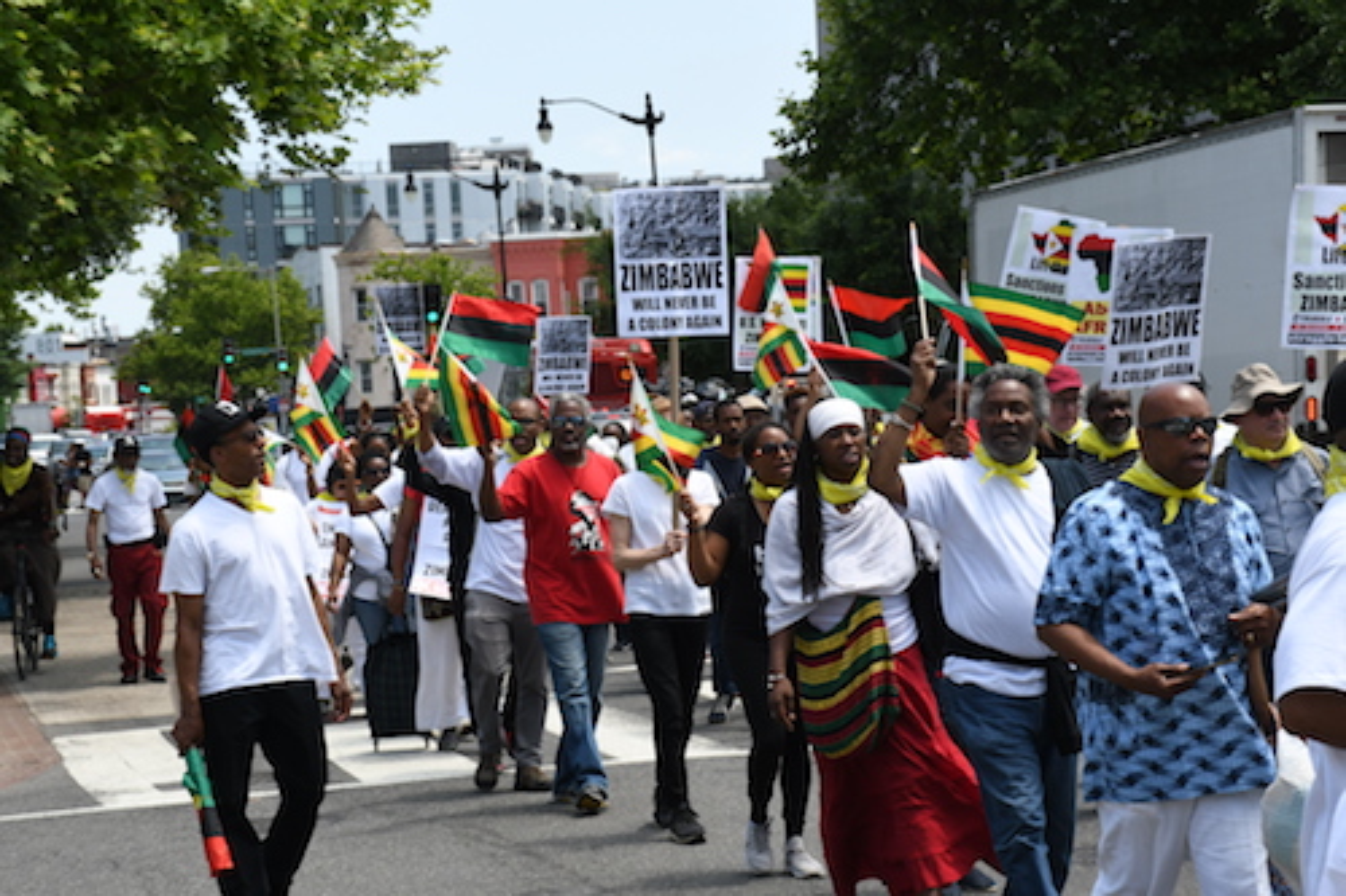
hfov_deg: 21.9
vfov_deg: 14.7
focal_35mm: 93
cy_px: 448
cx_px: 673
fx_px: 3476
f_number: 13
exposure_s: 1/250
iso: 320
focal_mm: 62
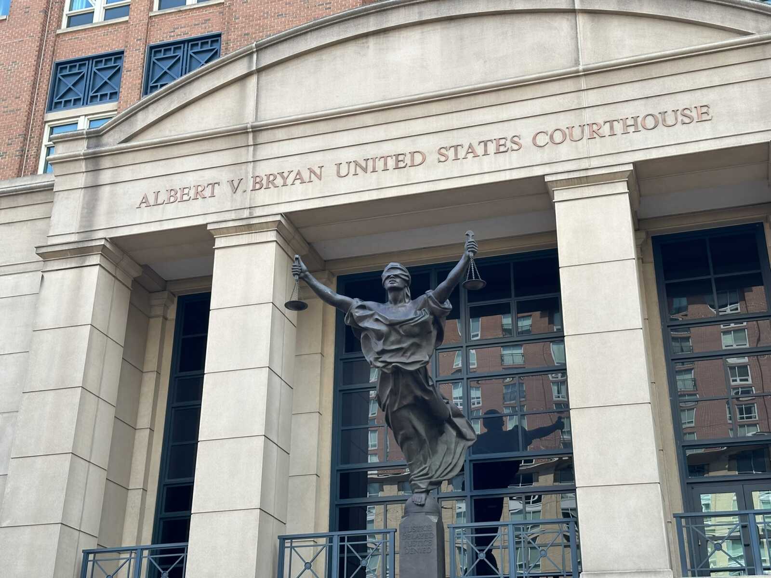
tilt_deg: +25.0
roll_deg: -0.5
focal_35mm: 48
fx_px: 1069
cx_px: 386
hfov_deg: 39.7
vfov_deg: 30.3
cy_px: 289
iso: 64
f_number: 1.78
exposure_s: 1/651
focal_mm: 6.86
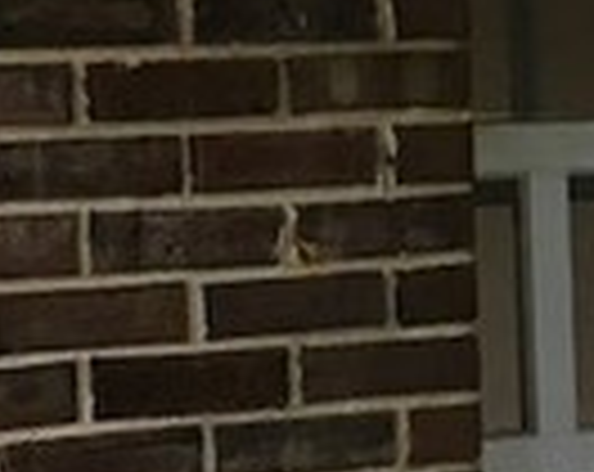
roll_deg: +1.4
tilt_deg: -4.0
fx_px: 3859
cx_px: 882
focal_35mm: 220
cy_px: 351
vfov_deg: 7.0
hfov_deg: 8.6
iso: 25
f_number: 2.2
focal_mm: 4.15
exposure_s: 1/30
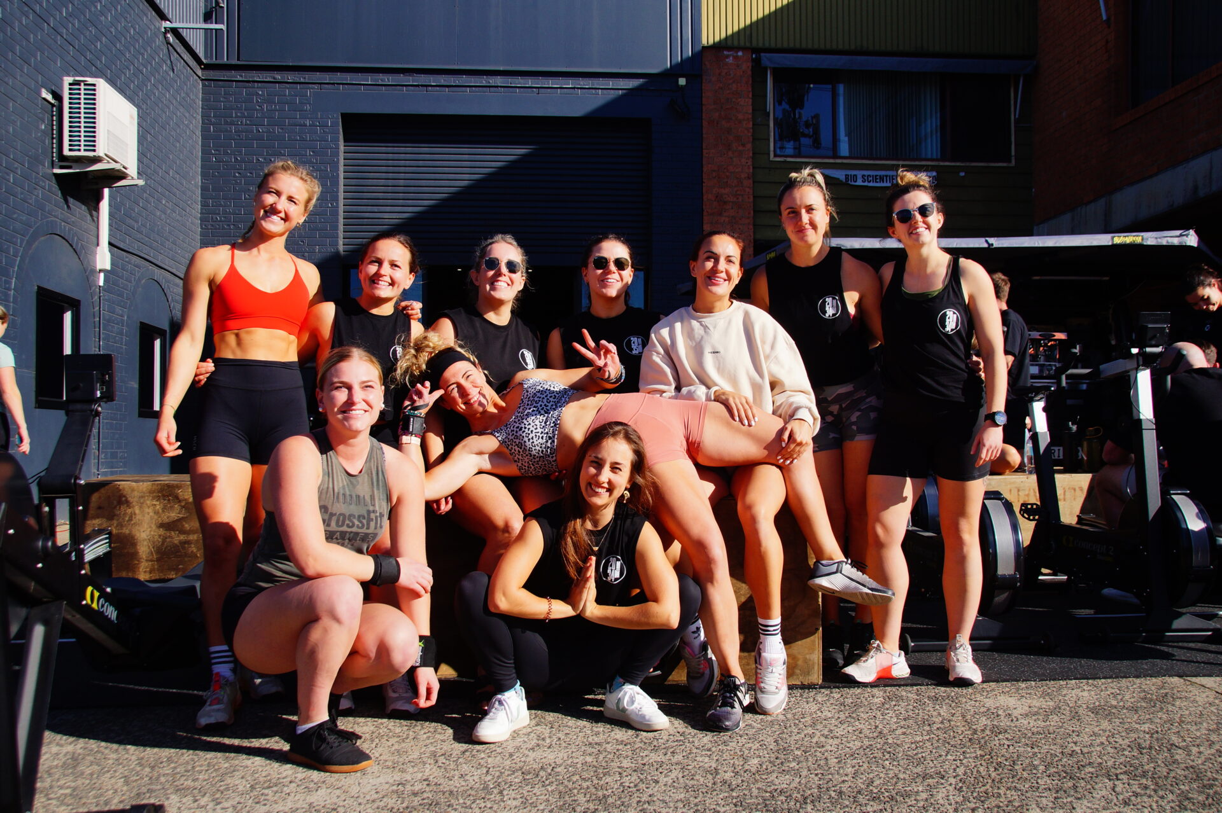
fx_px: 1120
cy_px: 406
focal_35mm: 33
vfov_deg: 39.9
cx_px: 611
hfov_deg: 57.2
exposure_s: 1/320
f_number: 8
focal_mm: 22
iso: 100
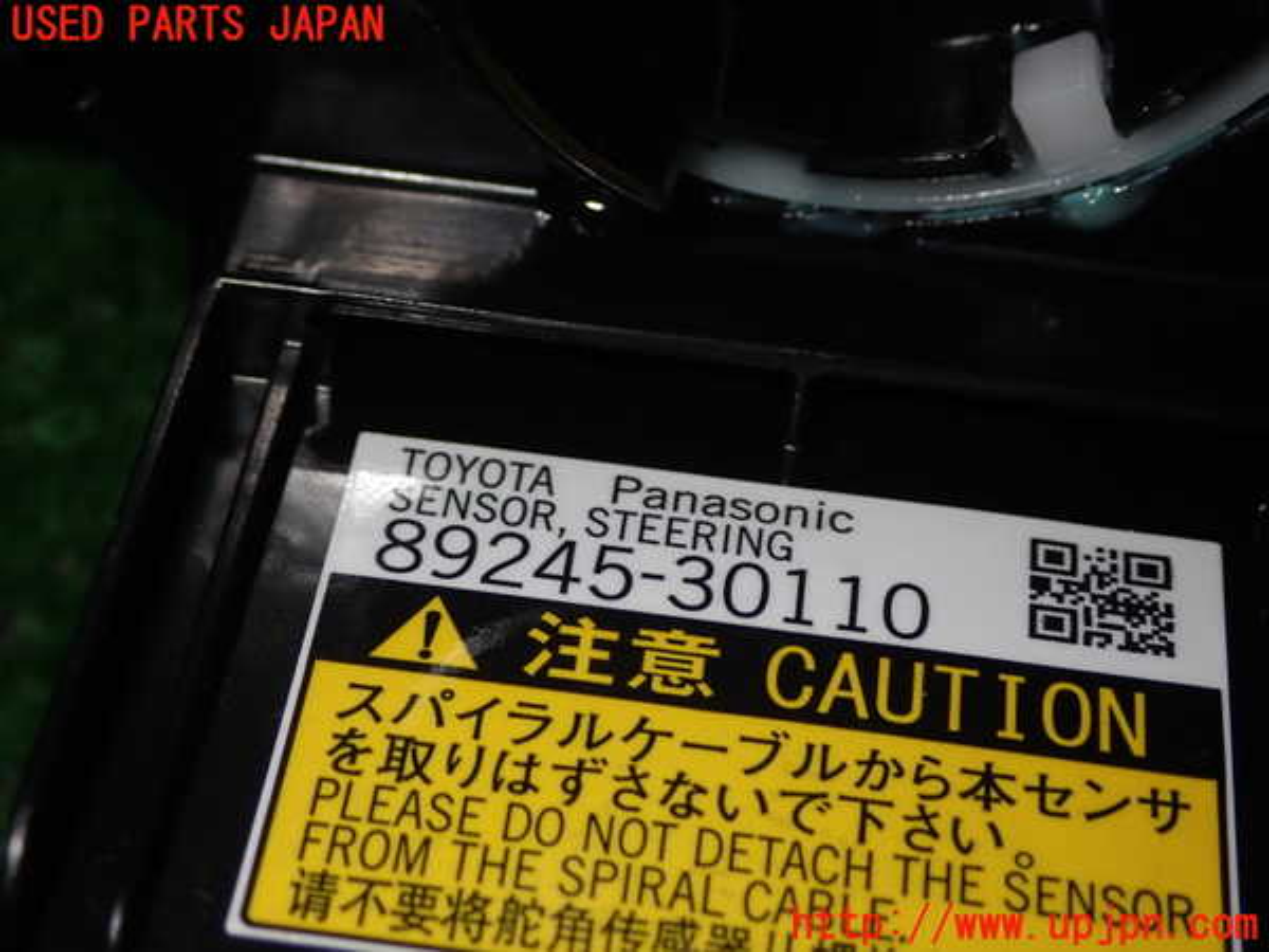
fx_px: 2823
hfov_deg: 25.3
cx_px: 634
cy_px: 476
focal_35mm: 77
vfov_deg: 19.1
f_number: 13
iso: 200
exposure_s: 1/80
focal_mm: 13.65
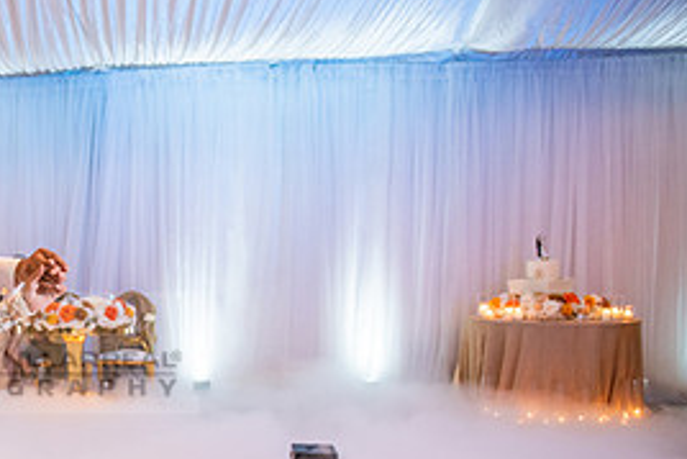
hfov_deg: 34.3
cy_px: 353
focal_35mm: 52
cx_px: -18
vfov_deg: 25.7
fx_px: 993
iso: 1000
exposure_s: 1/125
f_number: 3.2
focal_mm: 24
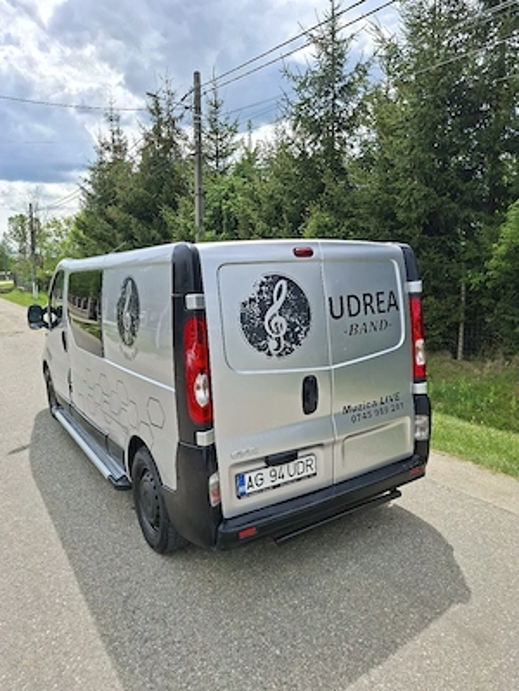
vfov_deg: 73.9
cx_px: 260
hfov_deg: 58.9
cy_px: 346
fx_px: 460
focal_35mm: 23
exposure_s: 1/2500
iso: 50
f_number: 1.8
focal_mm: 5.54
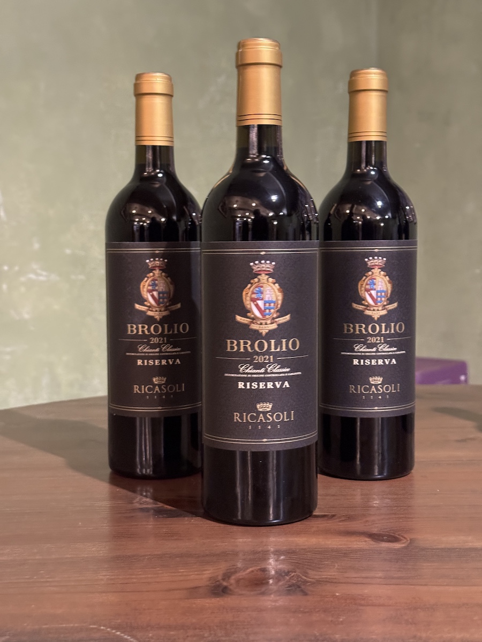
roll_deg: +0.5
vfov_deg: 39.7
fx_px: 891
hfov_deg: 30.3
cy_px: 321
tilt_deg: -5.0
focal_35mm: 48
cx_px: 241
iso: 640
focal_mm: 6.76
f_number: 1.78
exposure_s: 1/20
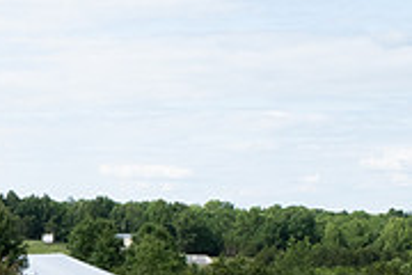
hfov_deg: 15.9
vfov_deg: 11.3
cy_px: 425
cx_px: -247
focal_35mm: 116
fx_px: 1327
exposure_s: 1/250
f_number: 11
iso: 640
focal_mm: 24.2
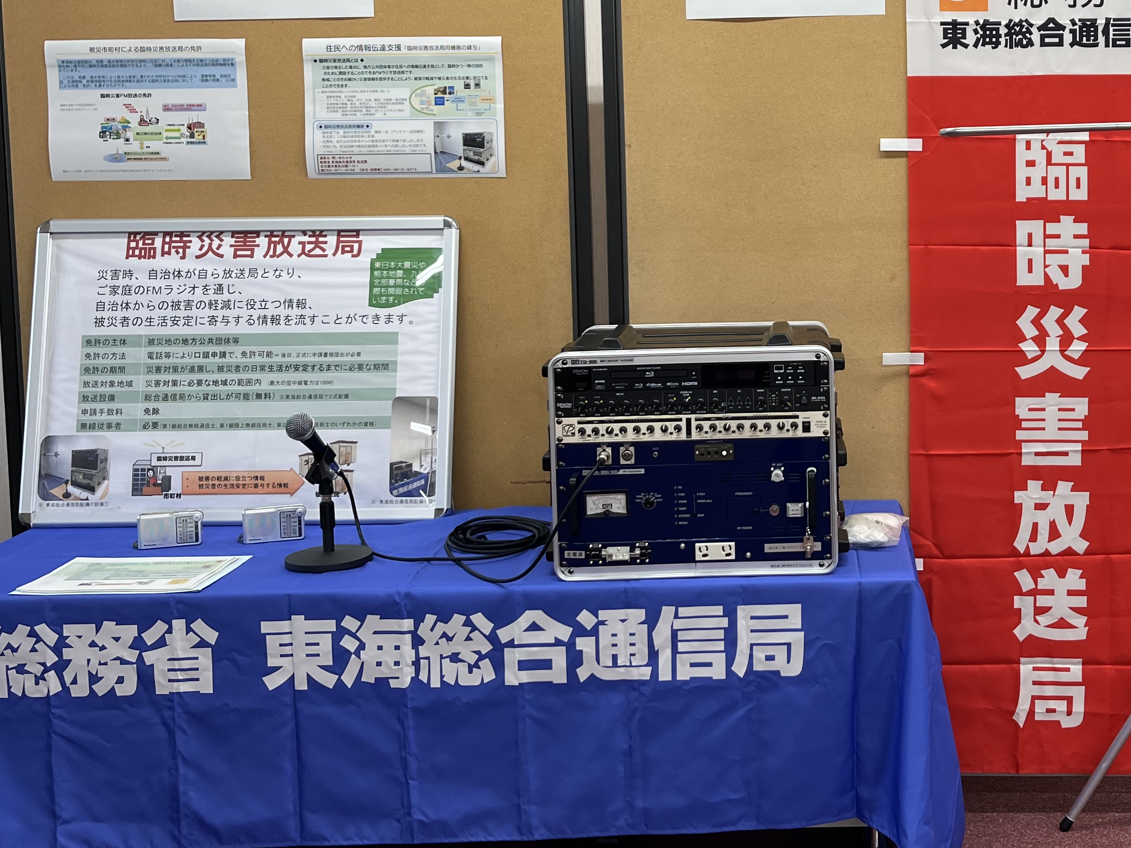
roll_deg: +1.1
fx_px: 1503
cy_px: 269
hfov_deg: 40.2
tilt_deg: -4.7
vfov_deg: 31.2
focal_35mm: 46
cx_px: 837
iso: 64
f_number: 1.6
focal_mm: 5.1
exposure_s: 1/122
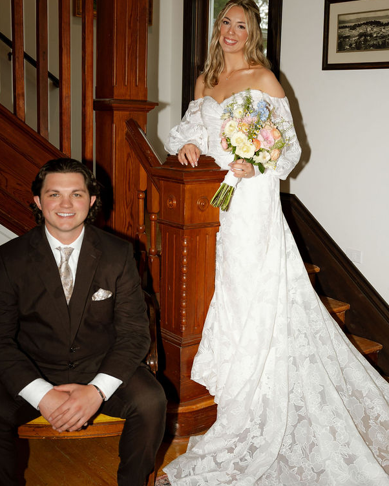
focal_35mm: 46
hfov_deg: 32.7
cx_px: 226
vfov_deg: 40.3
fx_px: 662
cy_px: 220
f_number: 2.8
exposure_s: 1/250
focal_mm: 24
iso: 250
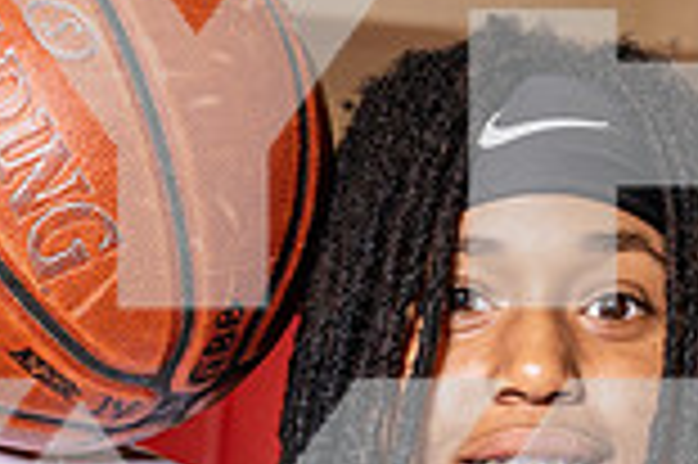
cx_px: 396
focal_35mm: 165
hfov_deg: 12.5
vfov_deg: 8.2
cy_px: 619
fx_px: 3196
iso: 500
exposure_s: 1/250
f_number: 5.6
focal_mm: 44
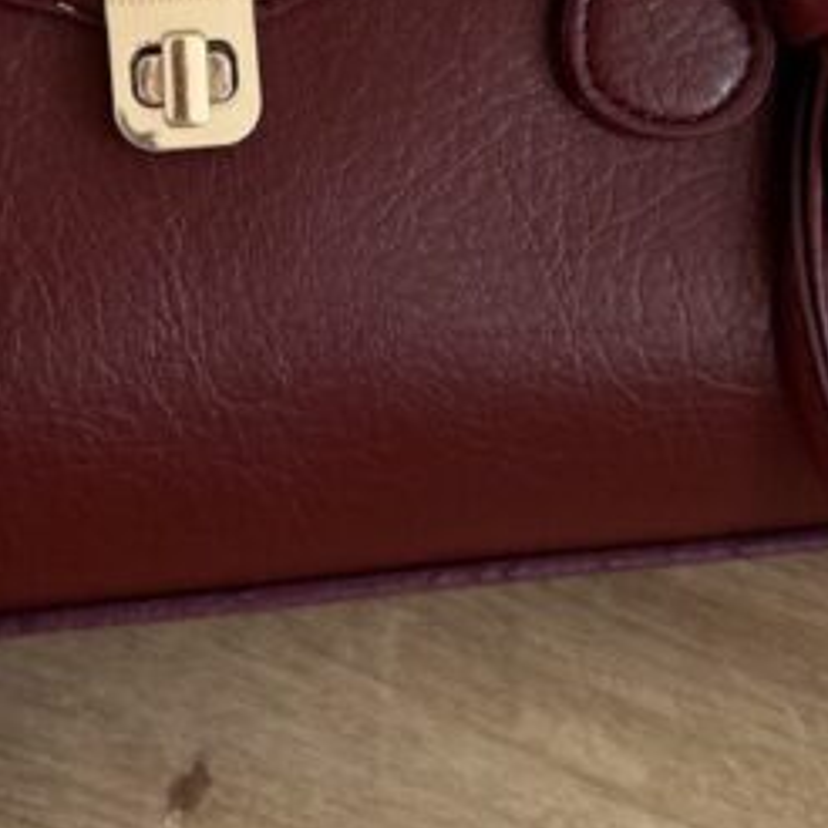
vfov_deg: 11.8
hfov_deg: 12.6
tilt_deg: -44.3
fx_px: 3735
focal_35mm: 138
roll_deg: -1.4
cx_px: 185
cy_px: -613
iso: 64
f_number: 1.78
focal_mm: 6.76
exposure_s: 1/121
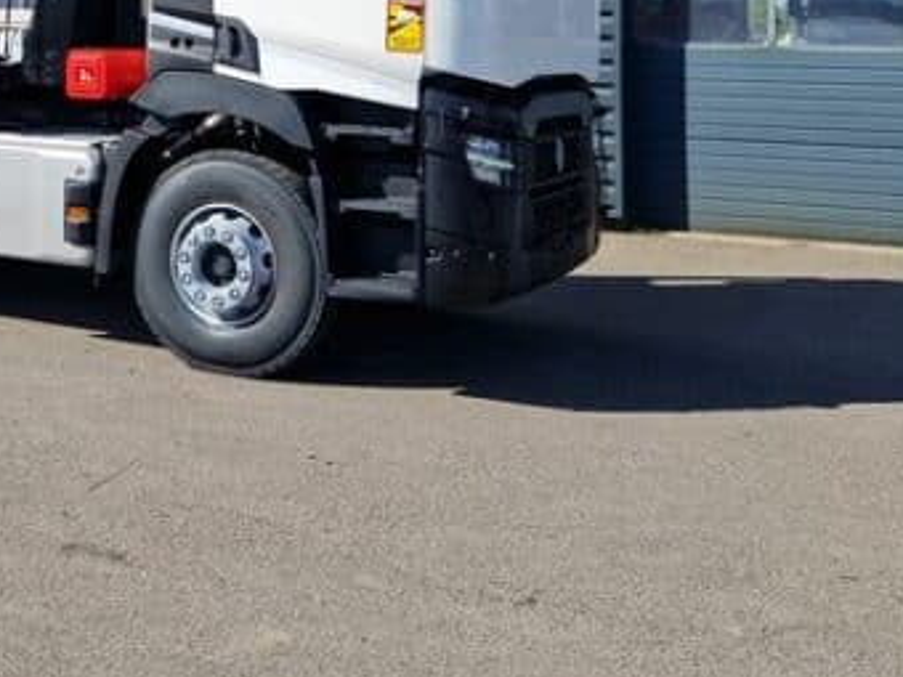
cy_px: -48
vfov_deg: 26.1
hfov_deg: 35.1
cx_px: 127
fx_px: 1356
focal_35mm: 52
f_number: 1.8
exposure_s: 1/14085
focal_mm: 5.4
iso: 50
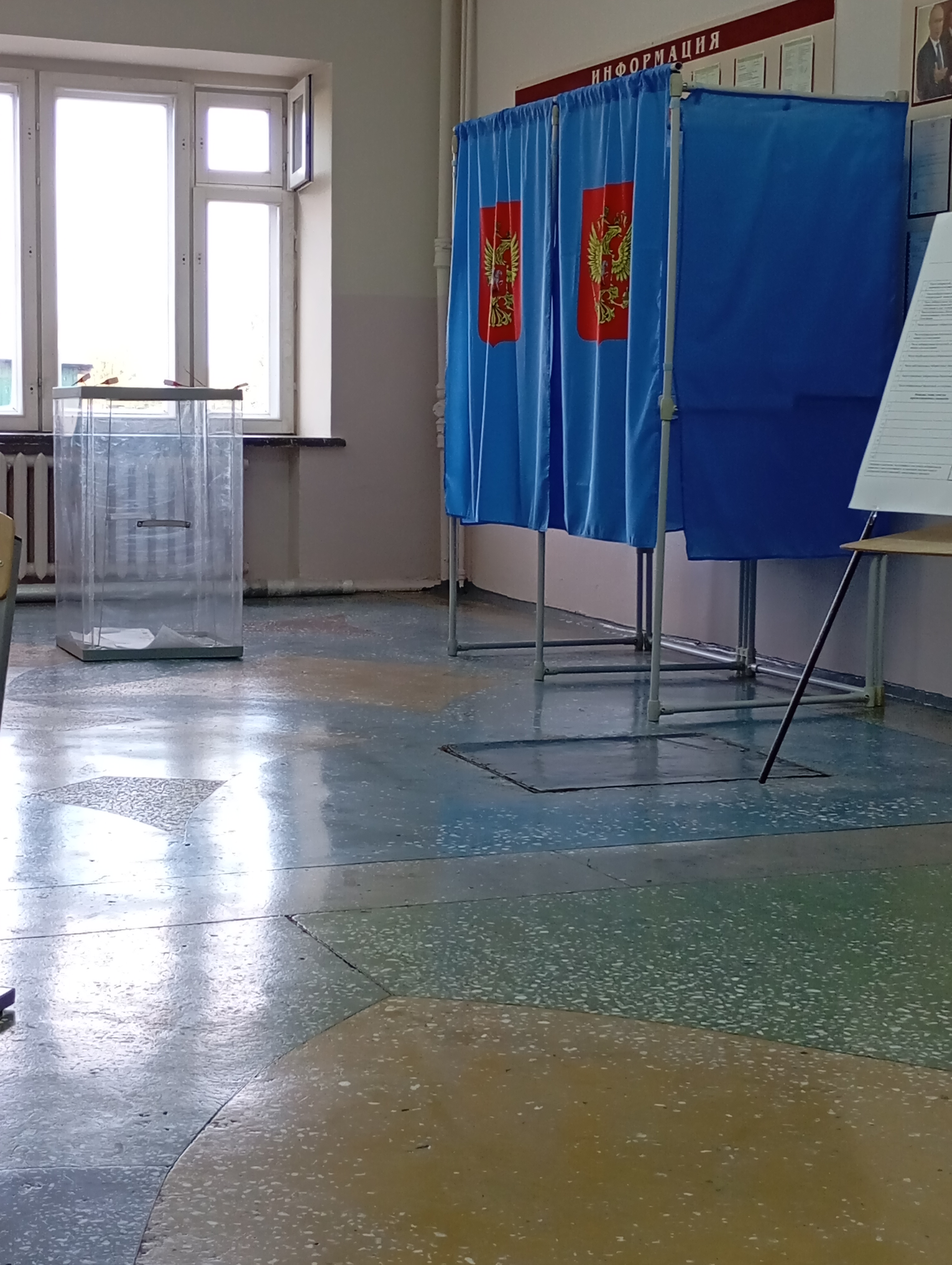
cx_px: 476
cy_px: 632
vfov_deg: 33.2
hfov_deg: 25.3
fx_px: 2121
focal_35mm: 58
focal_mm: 4.27
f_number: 1.8
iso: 438
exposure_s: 1/50
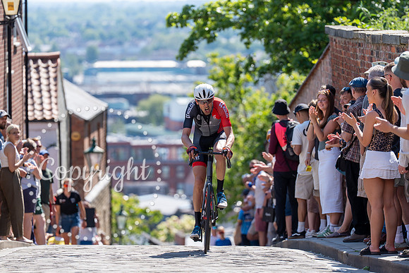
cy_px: 136
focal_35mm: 197
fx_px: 2239
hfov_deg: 10.4
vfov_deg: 7.0
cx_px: 204
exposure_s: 1/1000
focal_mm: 197
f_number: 3.5
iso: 160
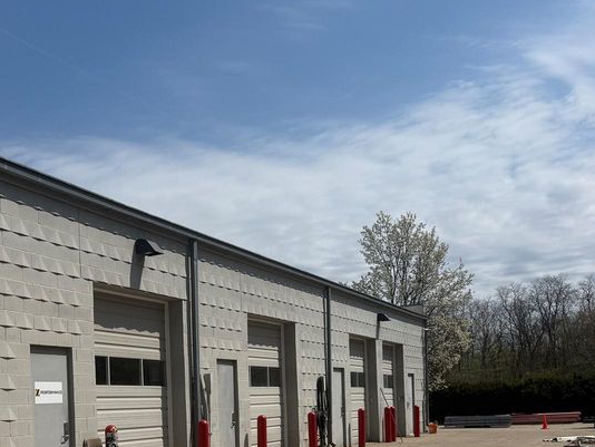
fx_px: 791
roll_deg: +2.3
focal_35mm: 46
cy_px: 406
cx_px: 52
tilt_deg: +0.2
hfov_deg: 38.2
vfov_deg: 30.1
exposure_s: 1/11905
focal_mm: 6.76
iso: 80
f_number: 1.78
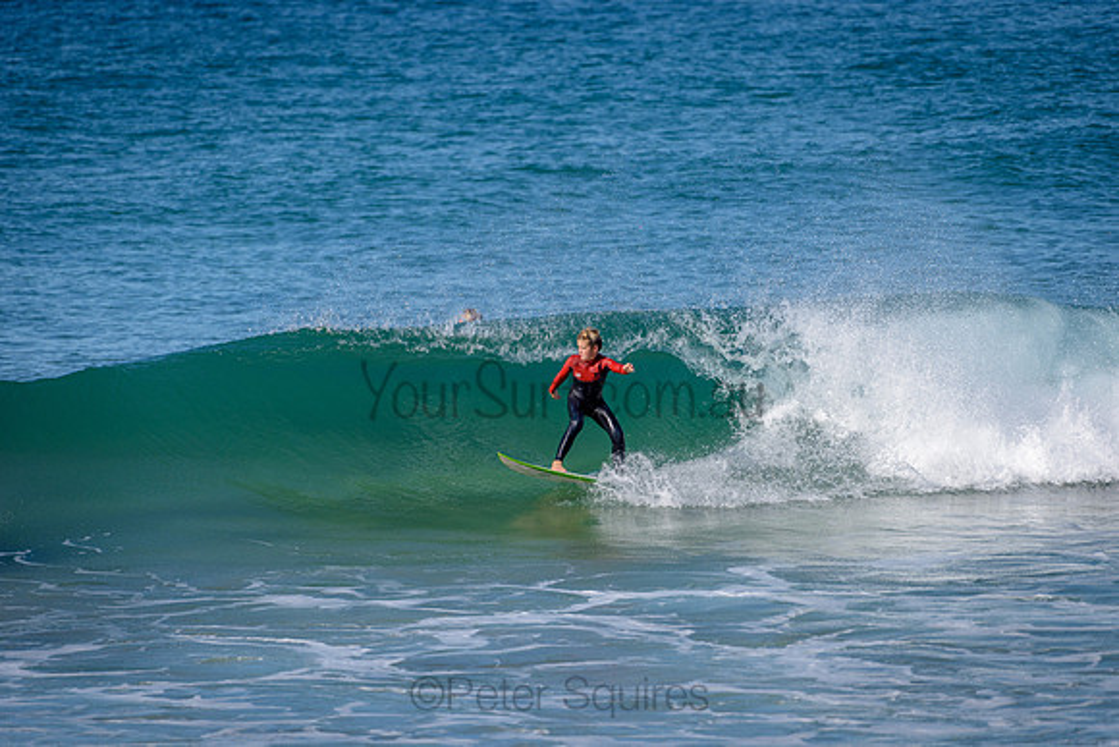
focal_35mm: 500
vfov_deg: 2.8
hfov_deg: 4.1
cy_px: 374
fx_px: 15545
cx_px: 560
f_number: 5.6
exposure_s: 1/2000
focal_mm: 500
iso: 140
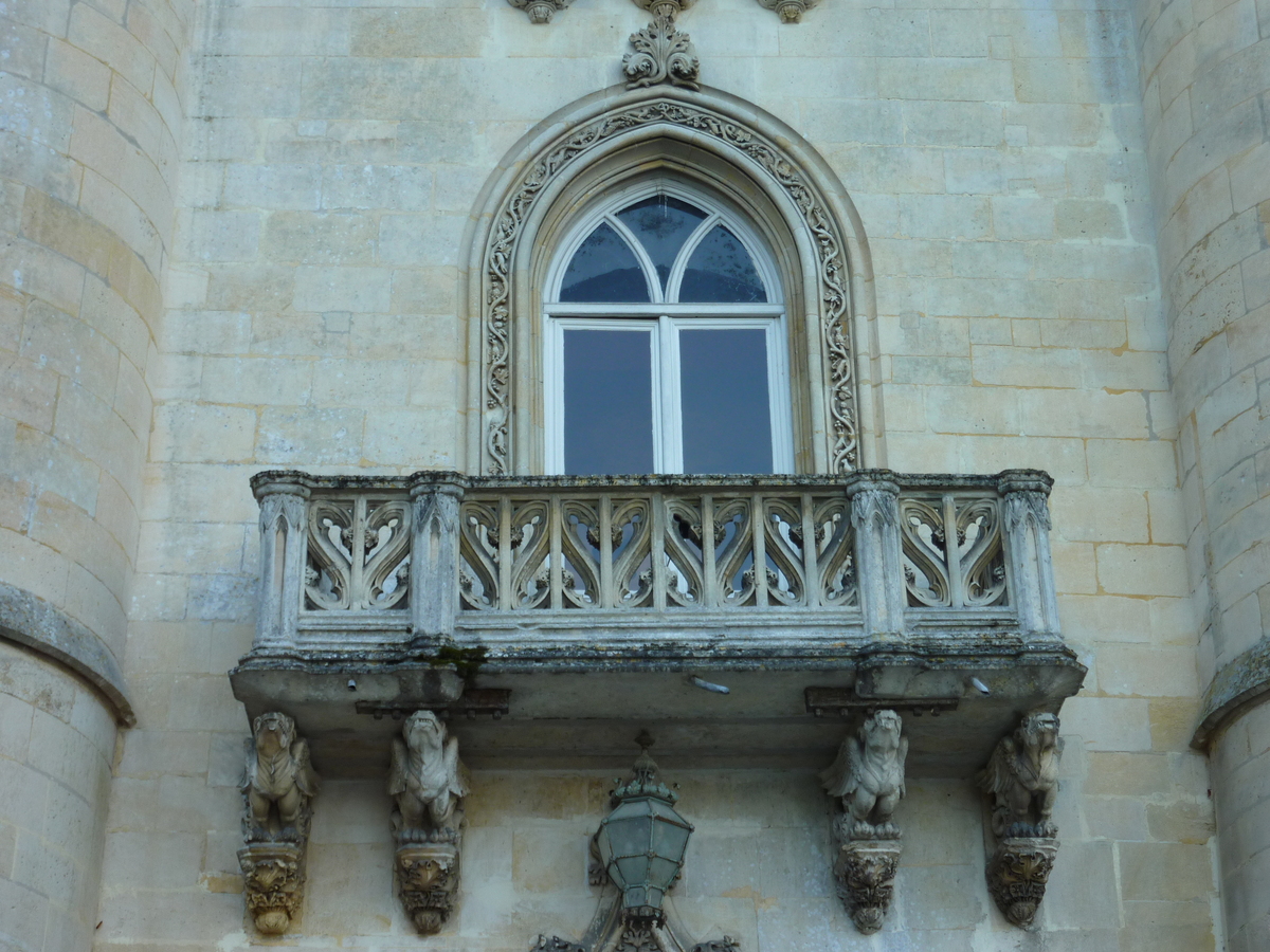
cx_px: 635
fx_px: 2458
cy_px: 476
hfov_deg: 29.0
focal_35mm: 67
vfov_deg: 21.9
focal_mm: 11
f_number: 4.1
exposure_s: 1/80
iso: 80
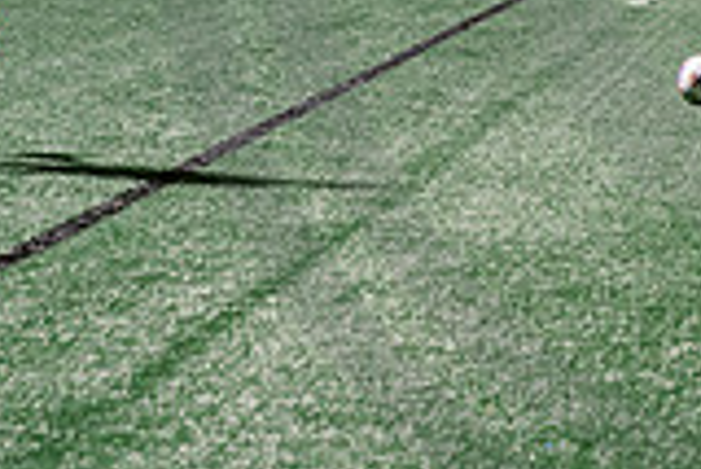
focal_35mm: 254
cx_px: 929
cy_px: -138
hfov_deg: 8.0
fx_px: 4950
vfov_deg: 5.4
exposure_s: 1/125
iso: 2500
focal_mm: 70
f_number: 3.5
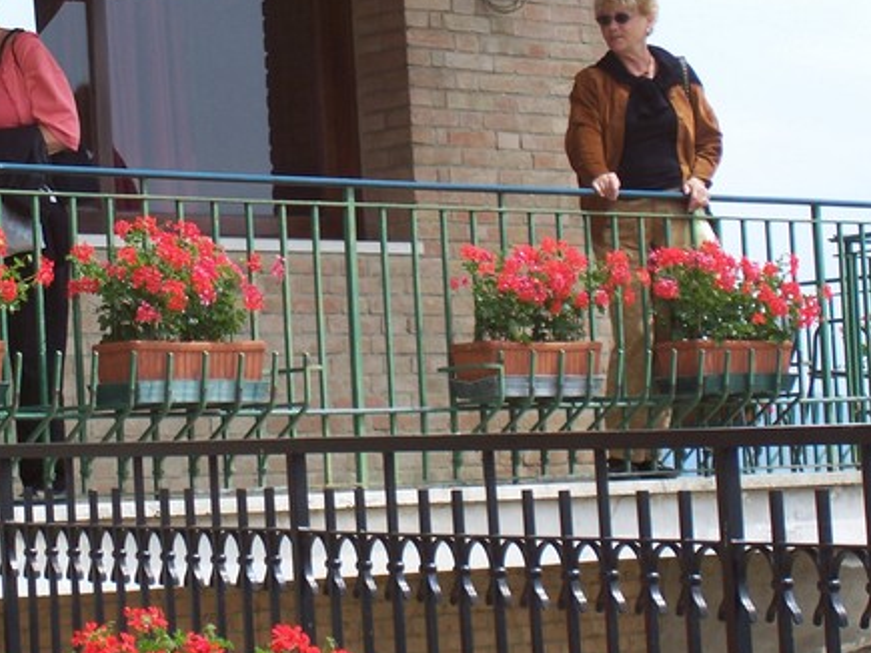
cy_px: 228
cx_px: 278
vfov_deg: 9.9
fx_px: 3773
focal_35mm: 150
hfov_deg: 13.1
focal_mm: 16.8
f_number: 4.6
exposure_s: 1/350
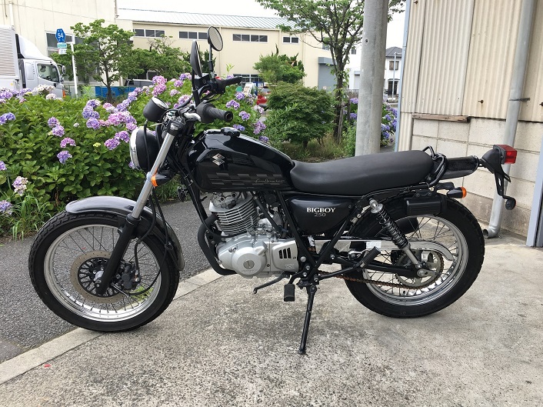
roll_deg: -2.3
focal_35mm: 29
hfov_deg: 61.7
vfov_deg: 48.2
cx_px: 272
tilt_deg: -13.8
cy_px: 204
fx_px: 455
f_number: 2.2
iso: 25
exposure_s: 1/214
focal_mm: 4.15
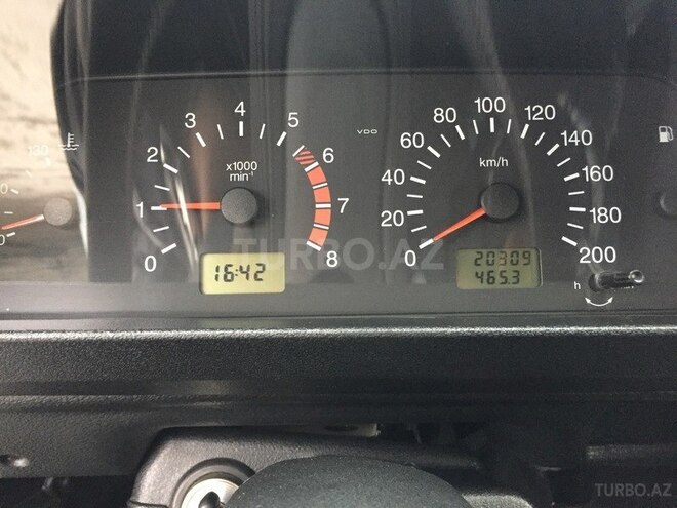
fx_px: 567
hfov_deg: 61.7
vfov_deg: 48.2
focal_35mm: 29
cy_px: 254
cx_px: 338
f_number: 2.2
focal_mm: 4.15
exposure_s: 1/17
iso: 320
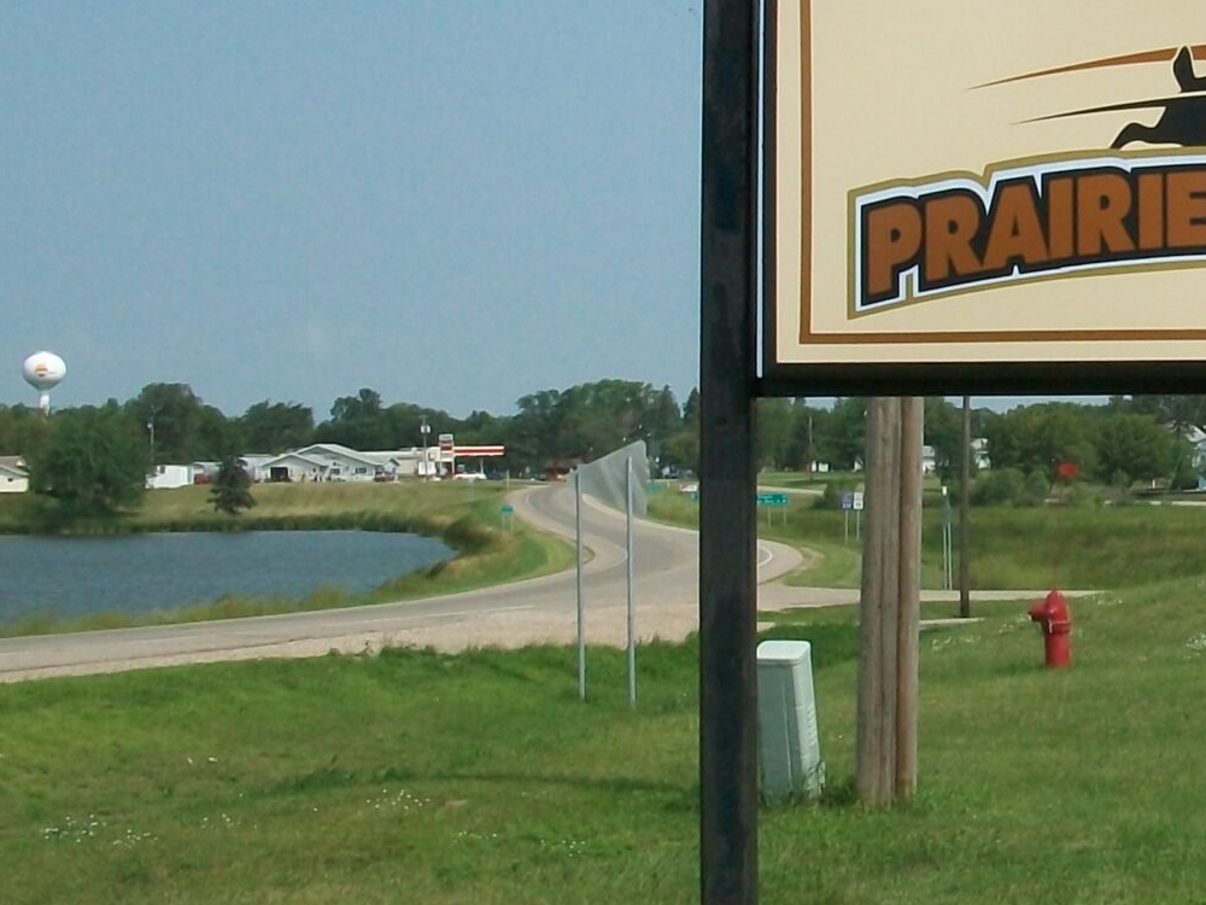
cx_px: 1288
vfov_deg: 16.9
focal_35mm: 87
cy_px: 252
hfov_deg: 21.5
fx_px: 3031
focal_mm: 5.7
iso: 80
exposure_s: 1/500
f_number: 5.5
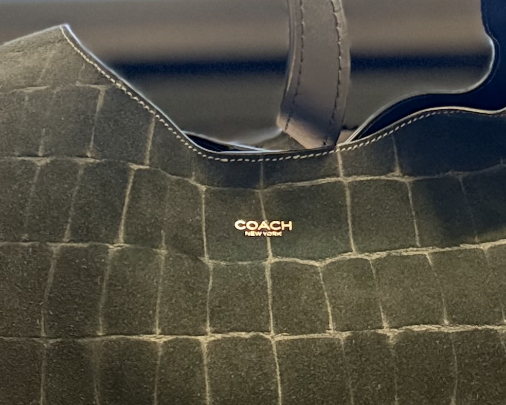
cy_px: 78
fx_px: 1438
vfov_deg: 15.9
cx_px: 236
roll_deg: +2.4
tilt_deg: -8.0
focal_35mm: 96
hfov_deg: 20.0
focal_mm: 6.76
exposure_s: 1/24
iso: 1600
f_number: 1.78
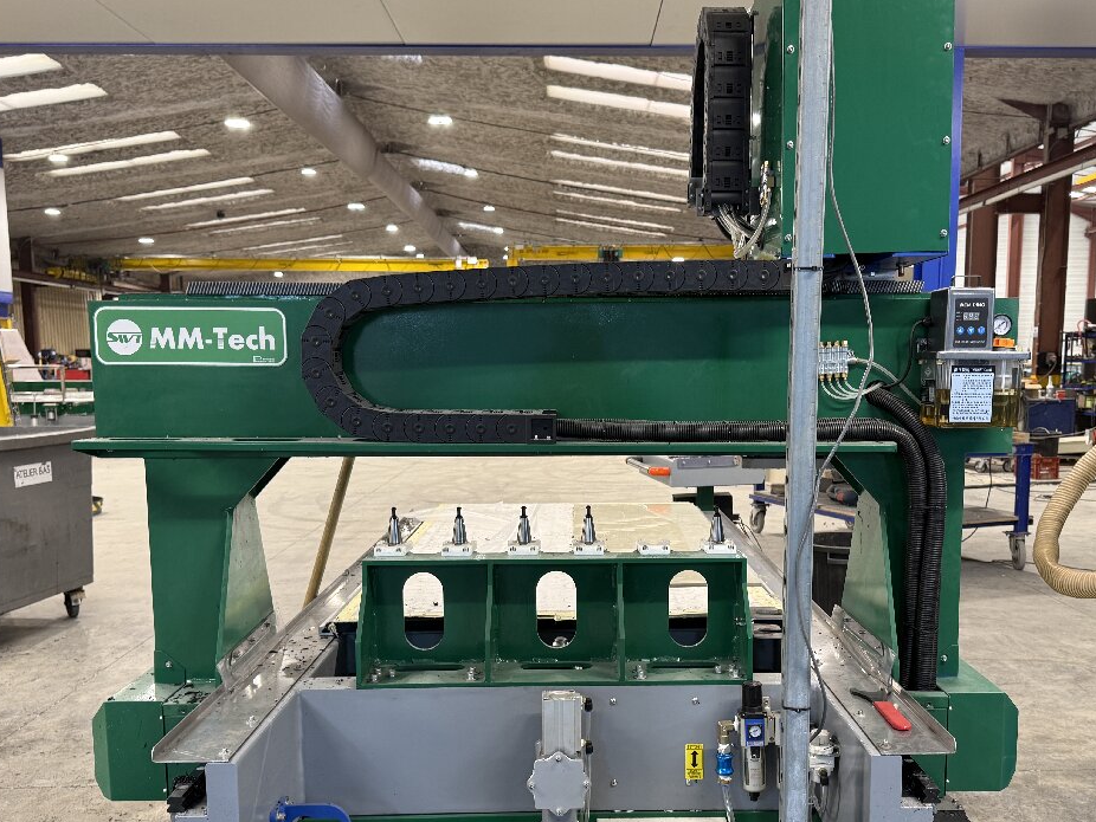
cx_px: 589
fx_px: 1077
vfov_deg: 41.6
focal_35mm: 34
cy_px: 498
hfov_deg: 53.9
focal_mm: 6.76
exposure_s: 1/50
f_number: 1.78
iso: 160
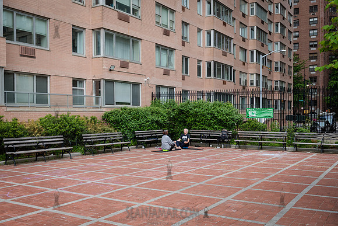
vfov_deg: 36.0
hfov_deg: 51.9
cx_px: 169
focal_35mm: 37
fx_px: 347
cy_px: 119
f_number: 4
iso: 400
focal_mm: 24
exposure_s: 1/640
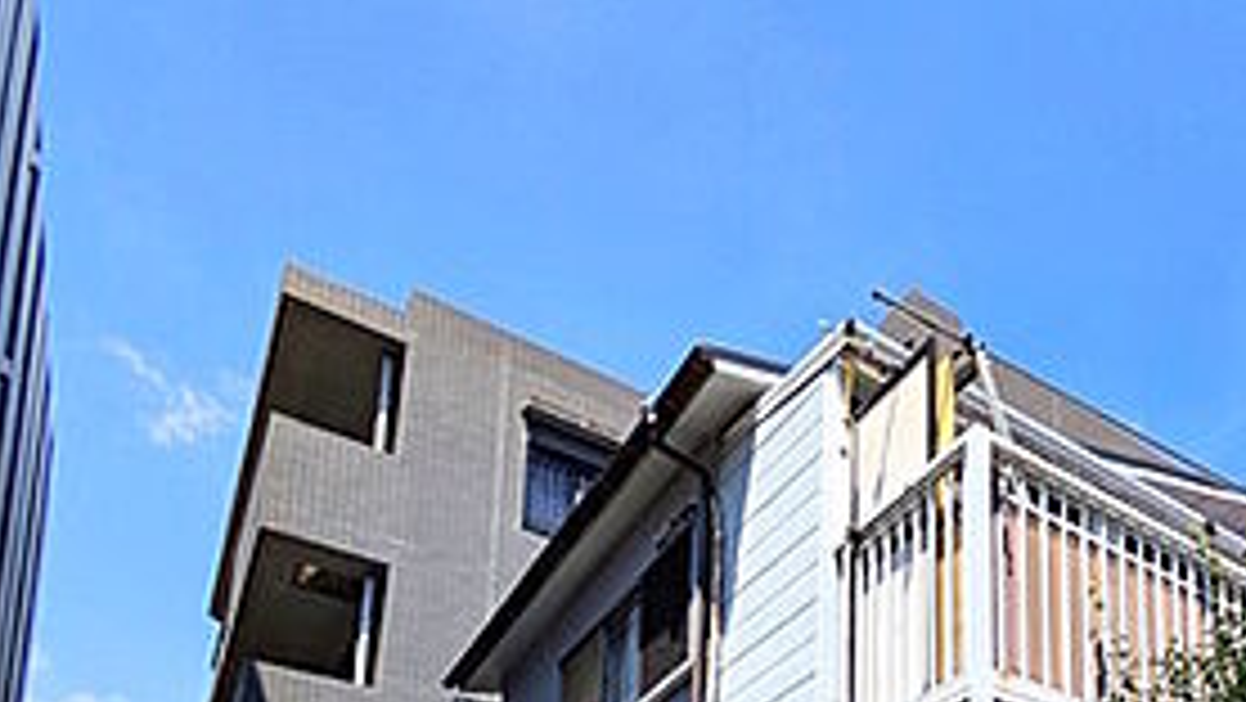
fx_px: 1091
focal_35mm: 33
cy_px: 972
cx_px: 1084
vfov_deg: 27.8
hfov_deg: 53.3
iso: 51
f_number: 2.2
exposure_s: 1/1133
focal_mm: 1.83
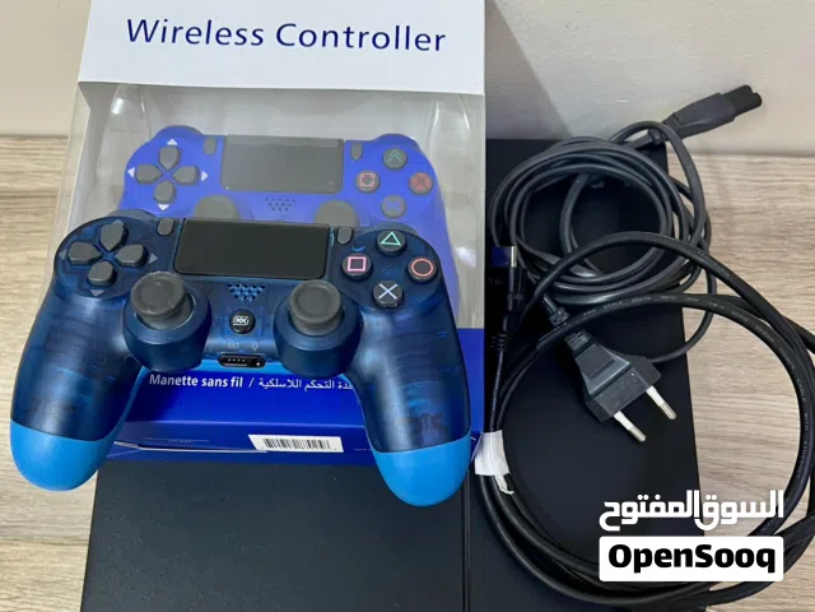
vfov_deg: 53.1
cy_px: 306
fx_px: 612
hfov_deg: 67.3
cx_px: 408
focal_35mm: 26
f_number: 1.5
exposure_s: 1/50
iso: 250
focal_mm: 5.7
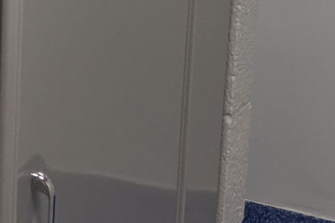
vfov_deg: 7.2
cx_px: -405
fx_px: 1750
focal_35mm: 188
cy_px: -81
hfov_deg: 9.9
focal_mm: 4.38
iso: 90
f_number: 1.73
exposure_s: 1/120
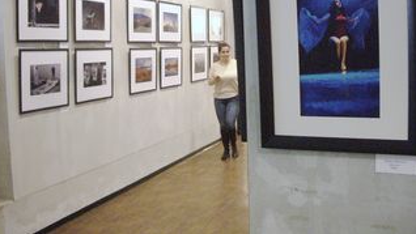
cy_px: 64
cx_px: 201
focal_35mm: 42
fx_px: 463
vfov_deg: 28.0
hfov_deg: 48.3
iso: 320
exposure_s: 1/40
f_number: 2.6
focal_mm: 5.8
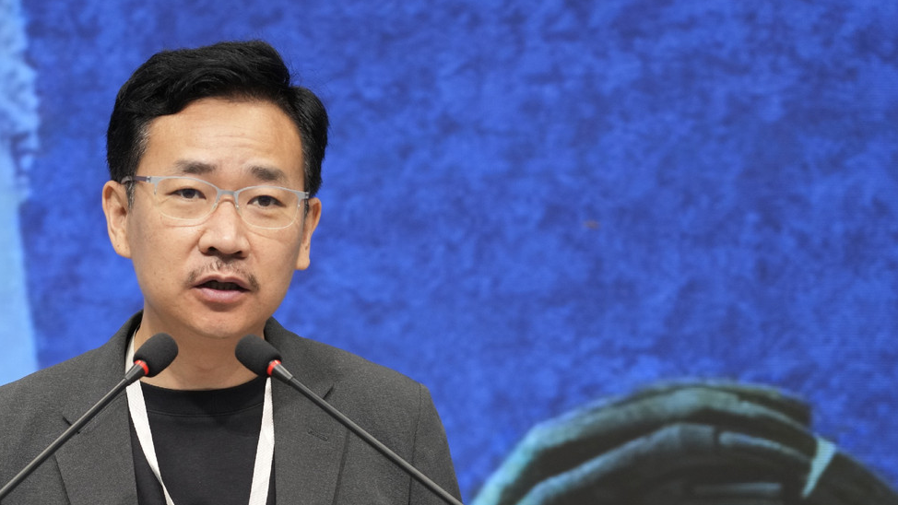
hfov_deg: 12.8
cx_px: 218
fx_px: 3977
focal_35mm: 167
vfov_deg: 7.3
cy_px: 458
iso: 800
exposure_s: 1/200
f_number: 4
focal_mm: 97
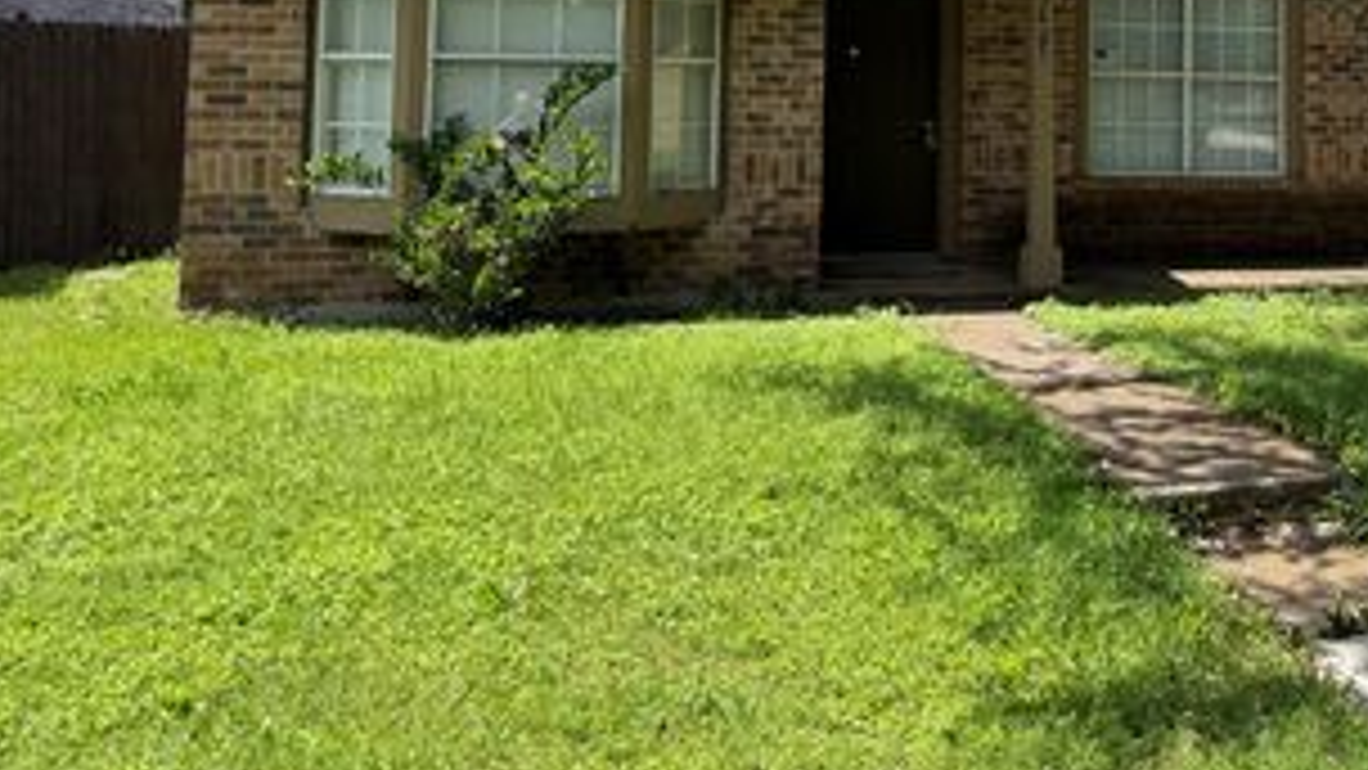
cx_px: 1012
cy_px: -11
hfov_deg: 45.8
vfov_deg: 26.2
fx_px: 1560
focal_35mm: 43
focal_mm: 6.76
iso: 100
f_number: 1.78
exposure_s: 1/3425
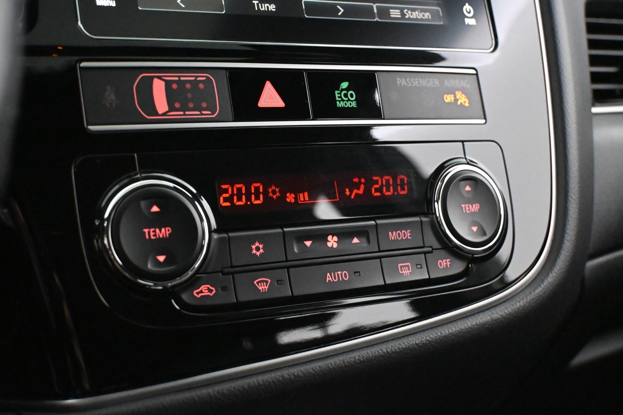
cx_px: 312
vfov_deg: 25.1
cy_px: 208
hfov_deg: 36.9
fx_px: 934
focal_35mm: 54
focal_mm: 36
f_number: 5.3
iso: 12800
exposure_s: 1/50
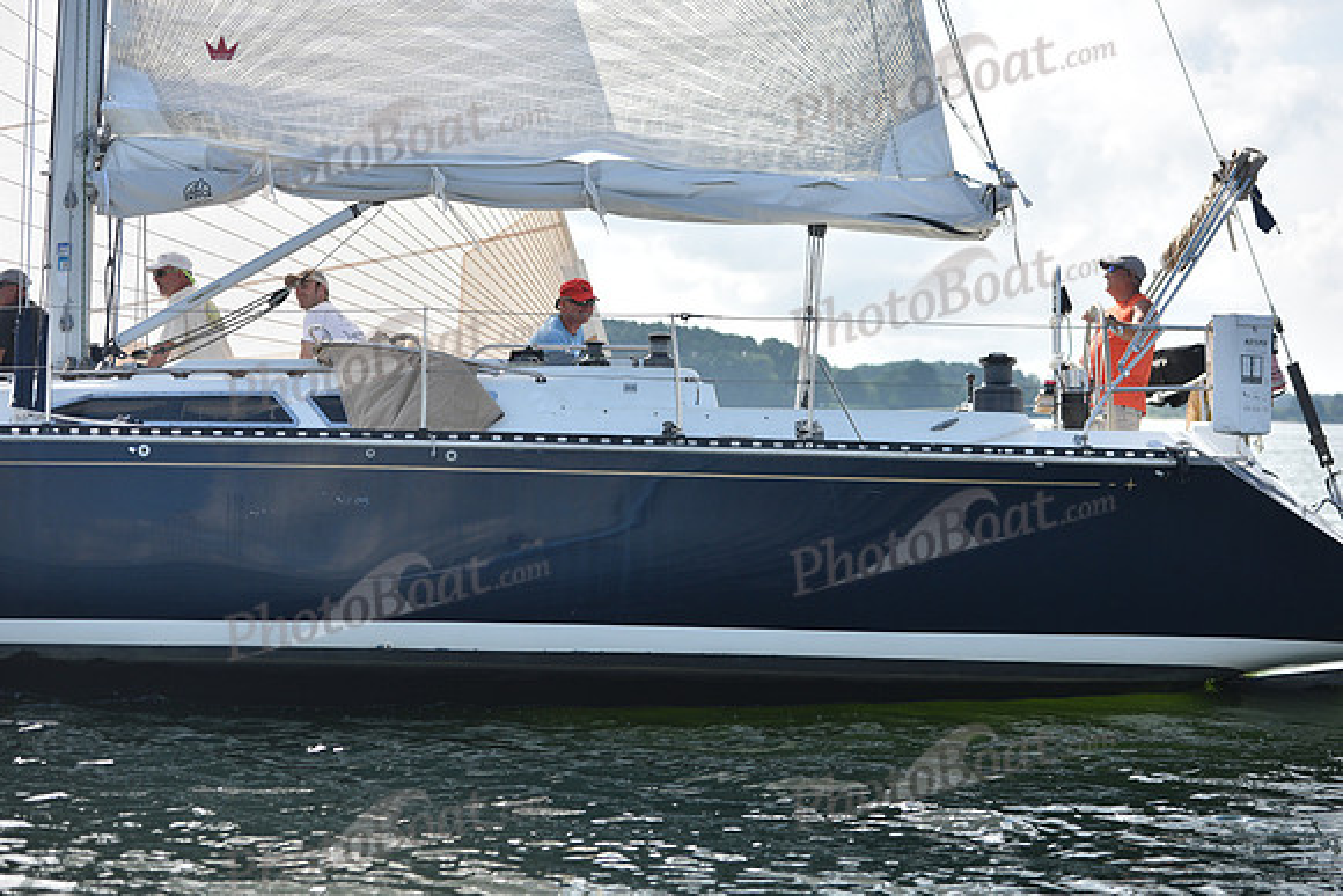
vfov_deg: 19.5
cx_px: 672
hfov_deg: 28.8
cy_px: 448
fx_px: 2612
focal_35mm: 70
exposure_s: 1/2500
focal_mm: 70
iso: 320
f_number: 3.5
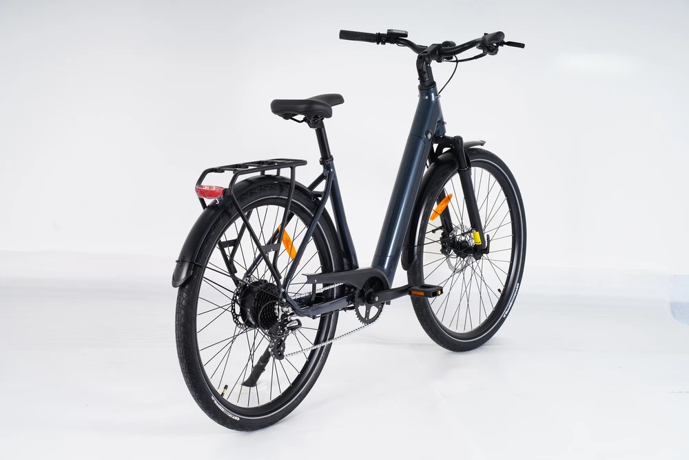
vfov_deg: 18.2
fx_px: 1436
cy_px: 230
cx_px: 344
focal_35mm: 75
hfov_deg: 27.0
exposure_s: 1/160
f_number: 10
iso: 320
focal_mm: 75
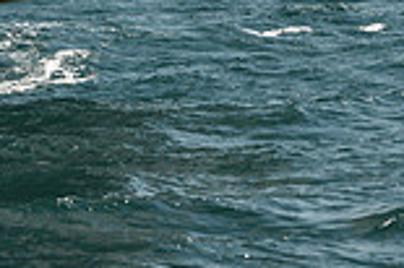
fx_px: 2937
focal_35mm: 262
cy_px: -468
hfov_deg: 7.8
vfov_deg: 5.0
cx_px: -40
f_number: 7.1
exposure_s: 1/640
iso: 320
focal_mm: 70
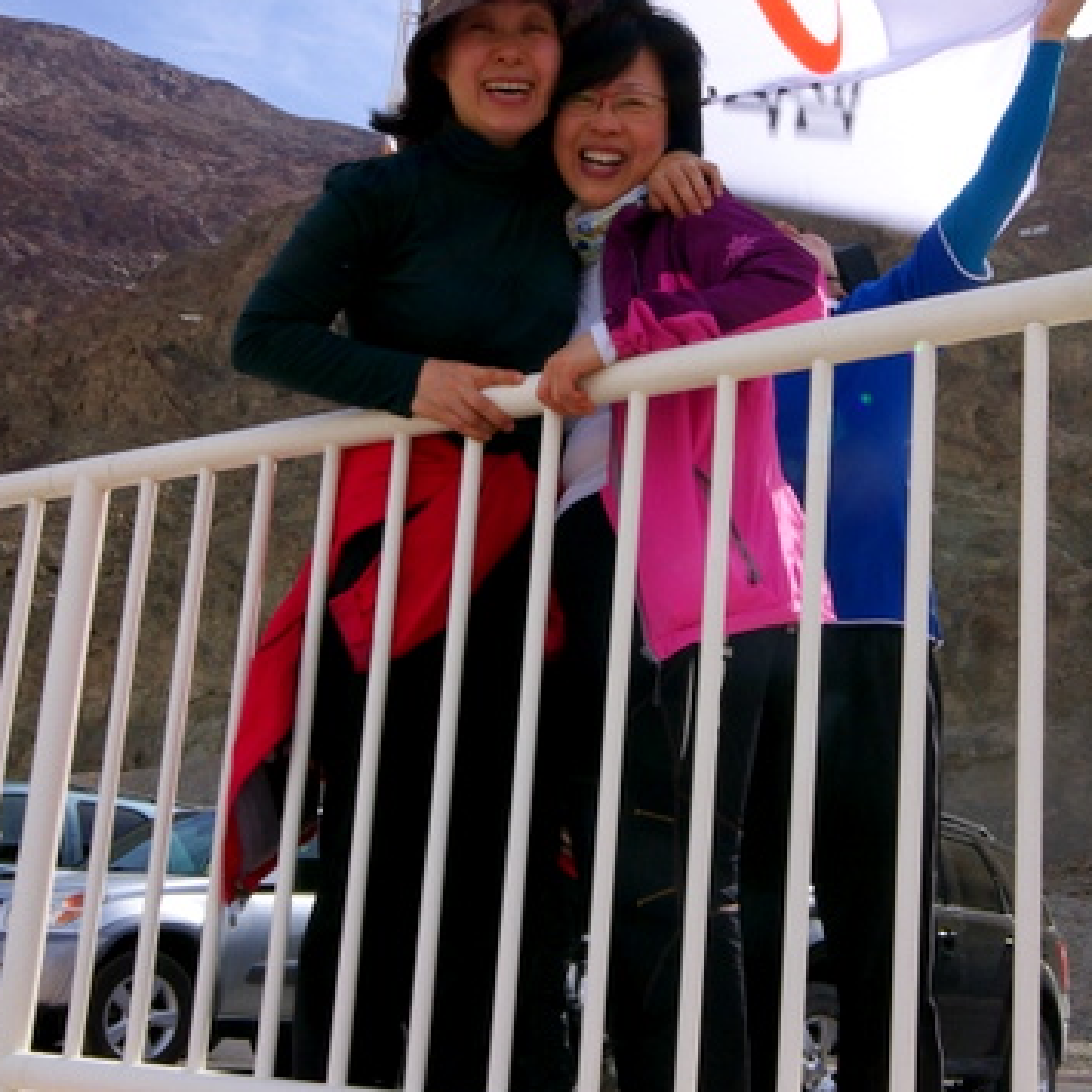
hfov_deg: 36.7
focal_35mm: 46
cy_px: 612
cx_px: 631
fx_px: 1642
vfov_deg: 36.7
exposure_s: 1/30
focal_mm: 16
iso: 100
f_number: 22
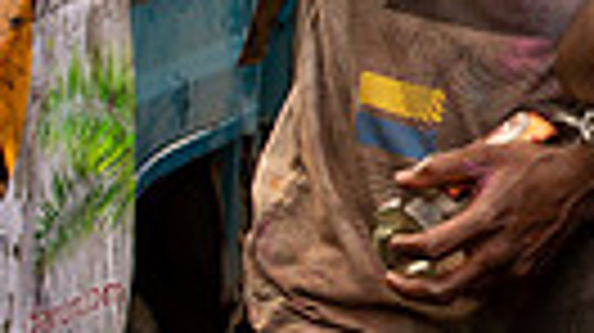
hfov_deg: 5.9
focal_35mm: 361
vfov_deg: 3.4
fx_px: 5681
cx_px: 1090
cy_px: 61
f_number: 5
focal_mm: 70
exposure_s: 1/320
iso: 360
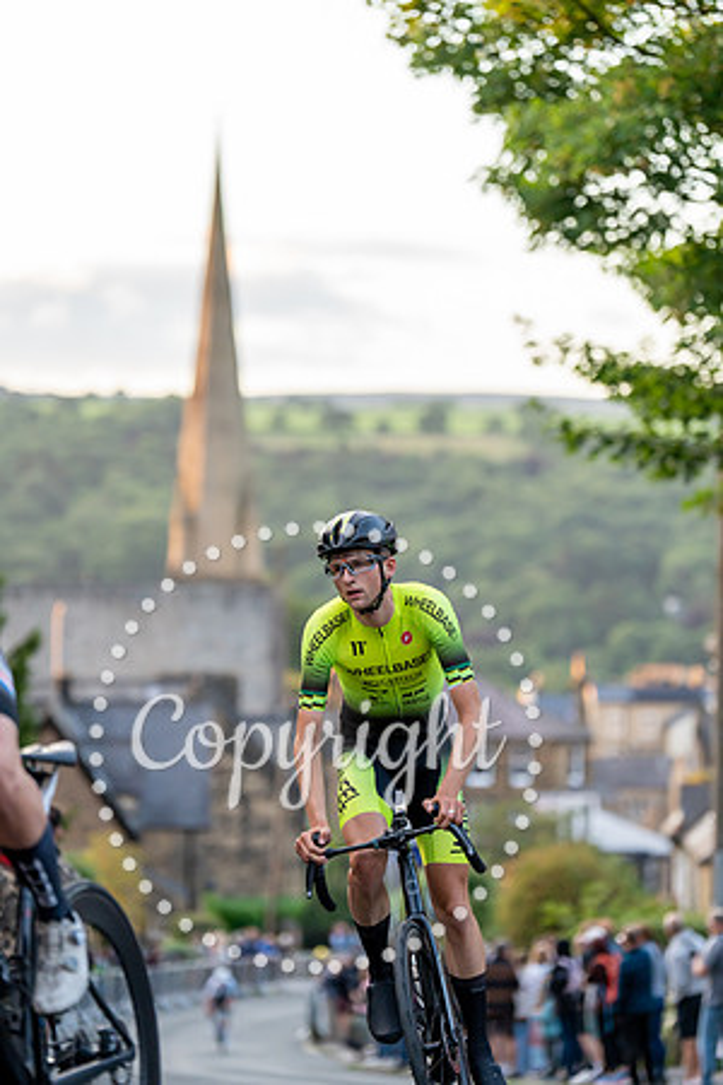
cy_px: 542
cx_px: 362
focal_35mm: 131
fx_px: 3946
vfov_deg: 15.6
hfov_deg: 10.5
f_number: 2.8
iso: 2000
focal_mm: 131
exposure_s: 1/1000
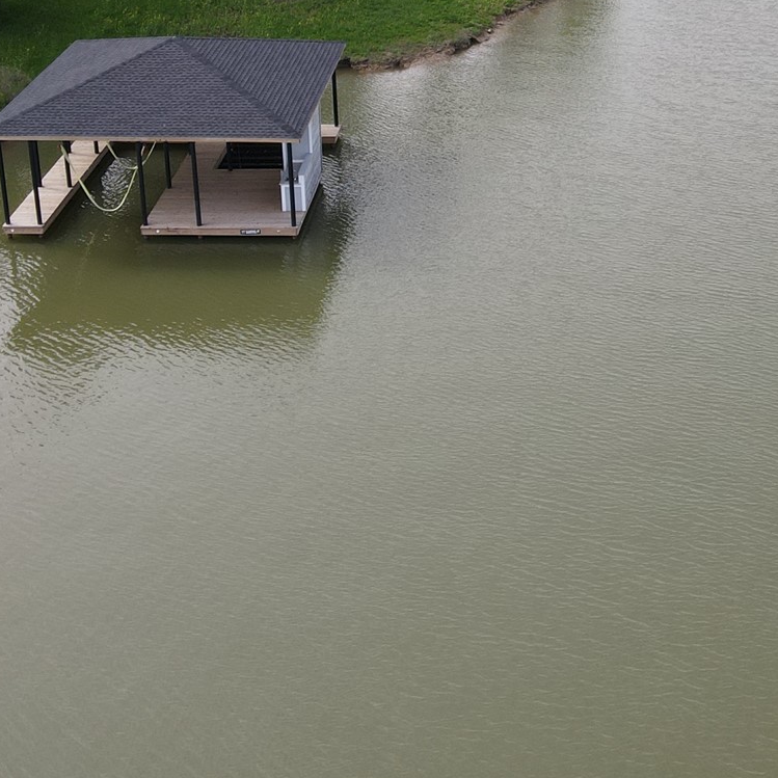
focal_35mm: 58
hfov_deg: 29.1
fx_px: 1475
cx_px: 572
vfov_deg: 28.8
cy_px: 139
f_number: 2.8
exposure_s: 1/400
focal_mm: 4.5
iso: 100
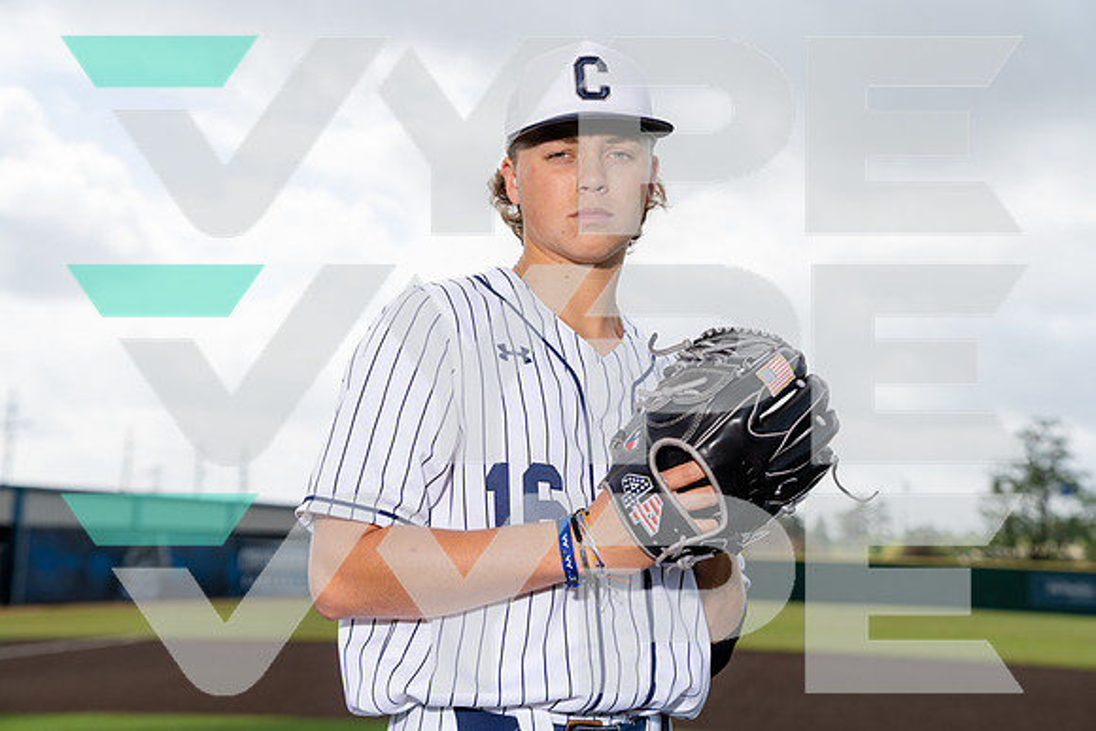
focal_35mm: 56
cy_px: 366
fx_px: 1705
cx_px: 548
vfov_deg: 24.2
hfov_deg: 35.6
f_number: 4.5
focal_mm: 56
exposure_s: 1/1250
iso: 250
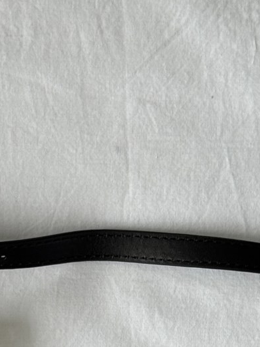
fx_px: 1844
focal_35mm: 184
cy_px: 440
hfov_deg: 8.0
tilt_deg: -88.2
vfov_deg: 10.5
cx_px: 231
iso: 50
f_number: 1.78
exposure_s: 1/144
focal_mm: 6.76
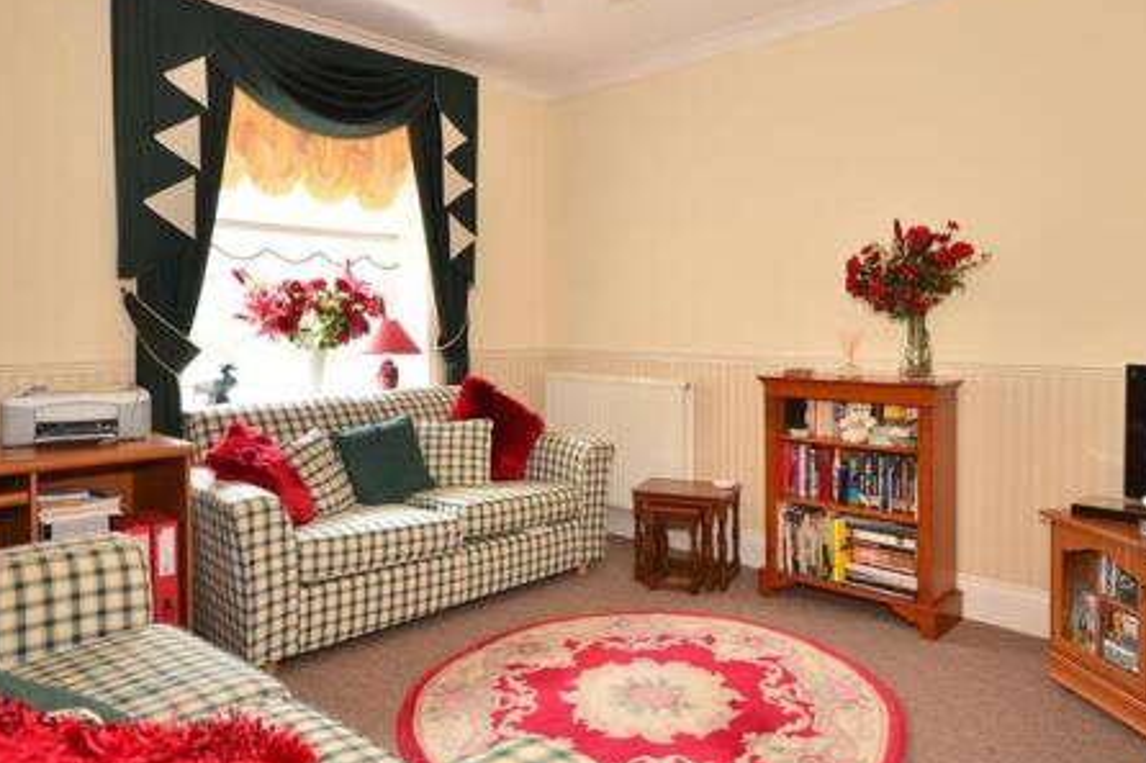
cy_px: 328
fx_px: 807
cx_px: 609
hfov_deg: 70.7
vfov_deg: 50.4
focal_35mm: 25
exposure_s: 1/2
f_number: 5
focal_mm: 11.5
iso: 200
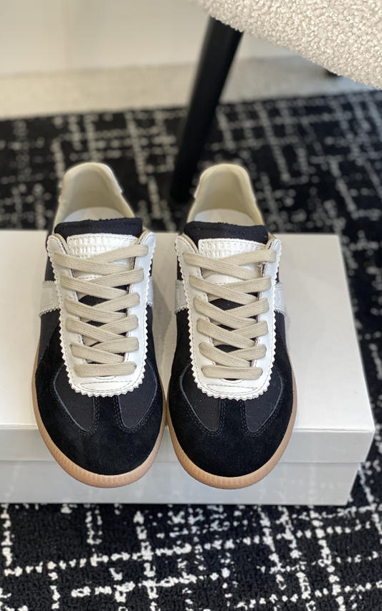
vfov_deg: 36.3
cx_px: 158
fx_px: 933
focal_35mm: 56
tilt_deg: -47.6
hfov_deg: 23.1
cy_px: 304
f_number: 2
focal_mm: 6
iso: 50
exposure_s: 1/122
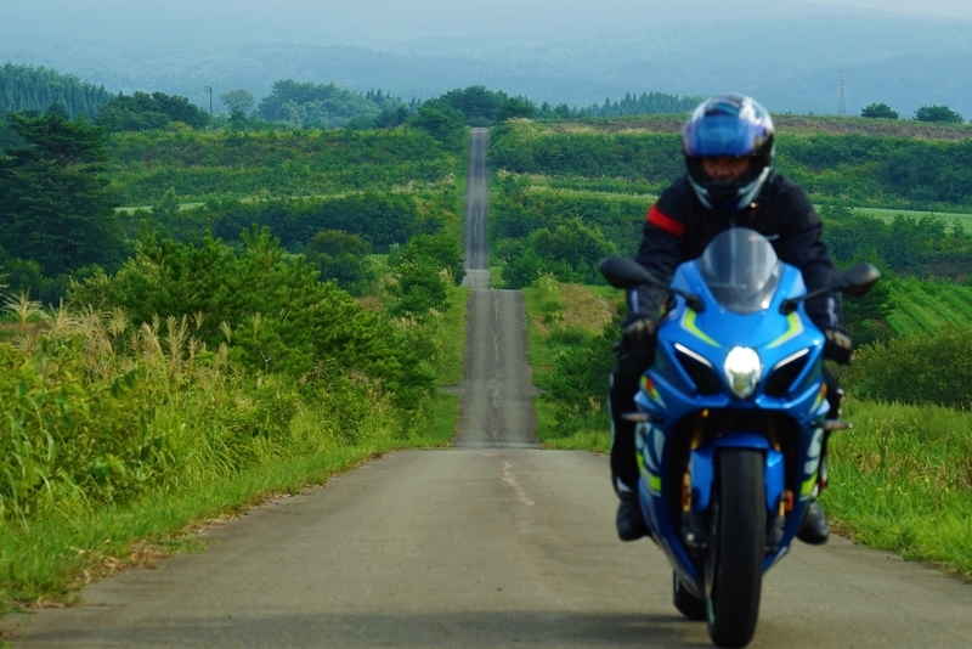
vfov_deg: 13.1
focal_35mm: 105
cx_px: 486
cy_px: 324
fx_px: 2836
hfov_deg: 19.4
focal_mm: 105
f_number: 7.1
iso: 100
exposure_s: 1/200
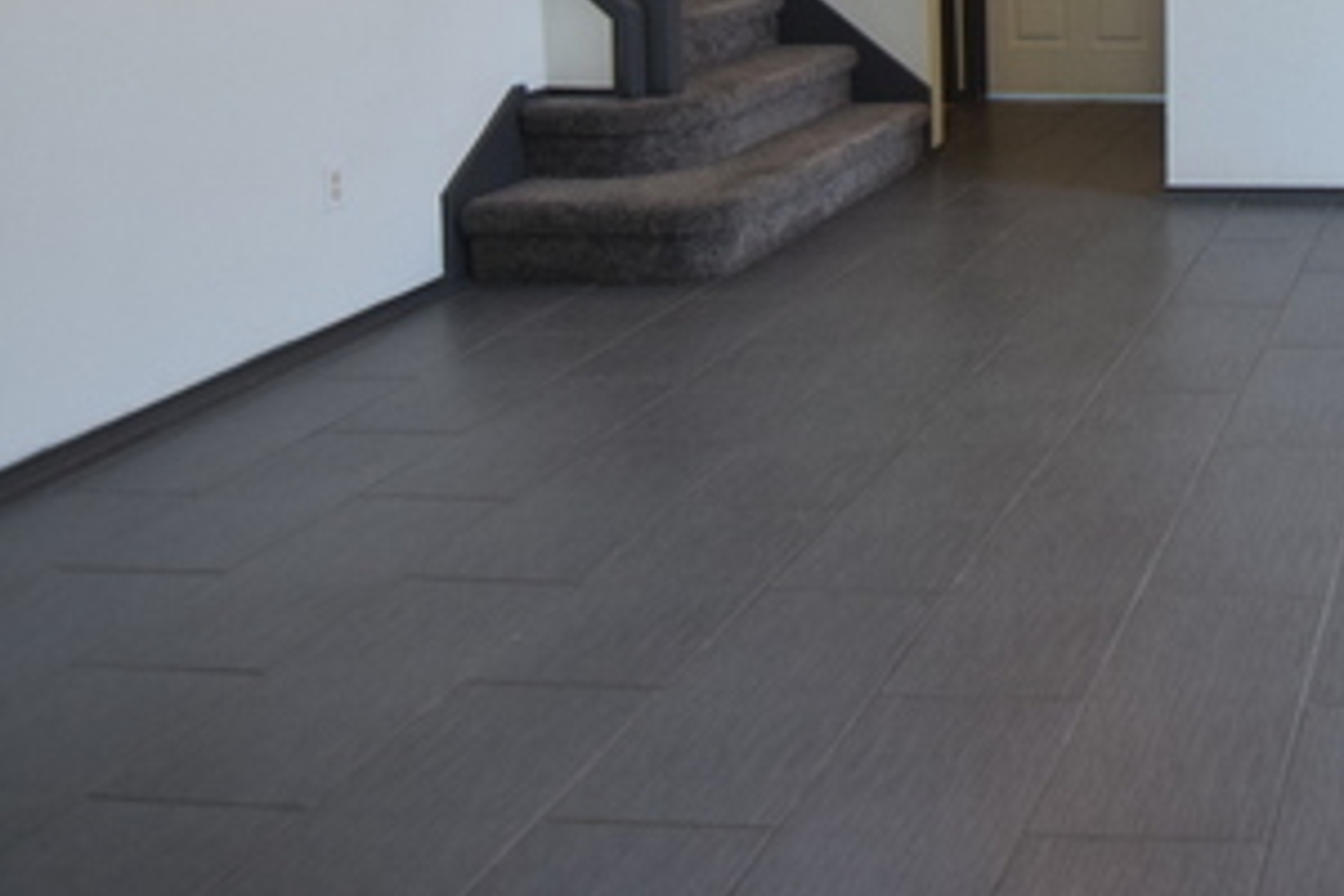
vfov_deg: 29.6
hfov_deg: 39.1
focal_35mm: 41
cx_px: 1465
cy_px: -63
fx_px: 1540
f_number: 2.8
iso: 800
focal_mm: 11
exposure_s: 1/250
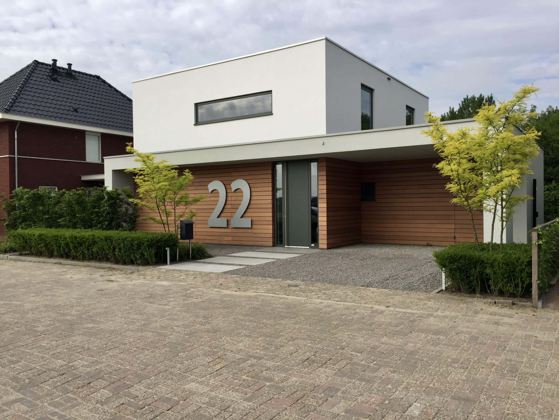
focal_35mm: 29
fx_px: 468
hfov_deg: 61.7
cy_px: 210
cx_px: 280
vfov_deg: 48.2
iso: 32
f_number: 2.2
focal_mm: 4.15
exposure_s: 1/2083
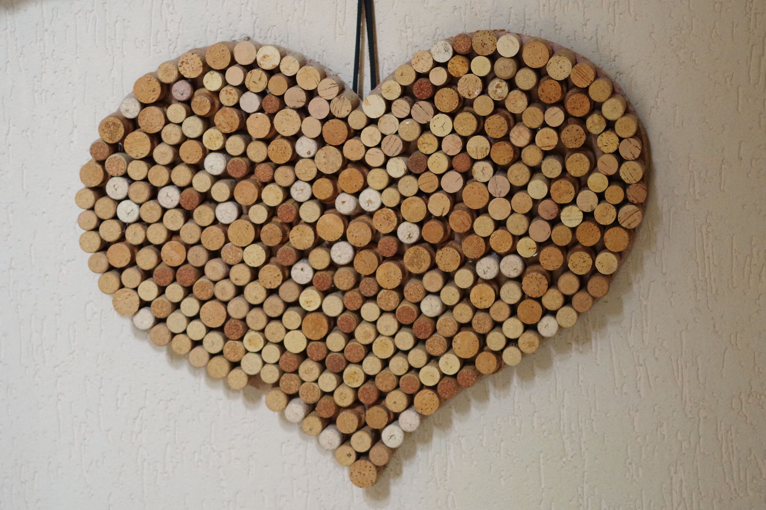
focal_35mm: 106
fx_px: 2254
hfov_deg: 19.3
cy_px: 256
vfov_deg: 12.9
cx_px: 382
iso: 6400
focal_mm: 70
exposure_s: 1/125
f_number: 3.5
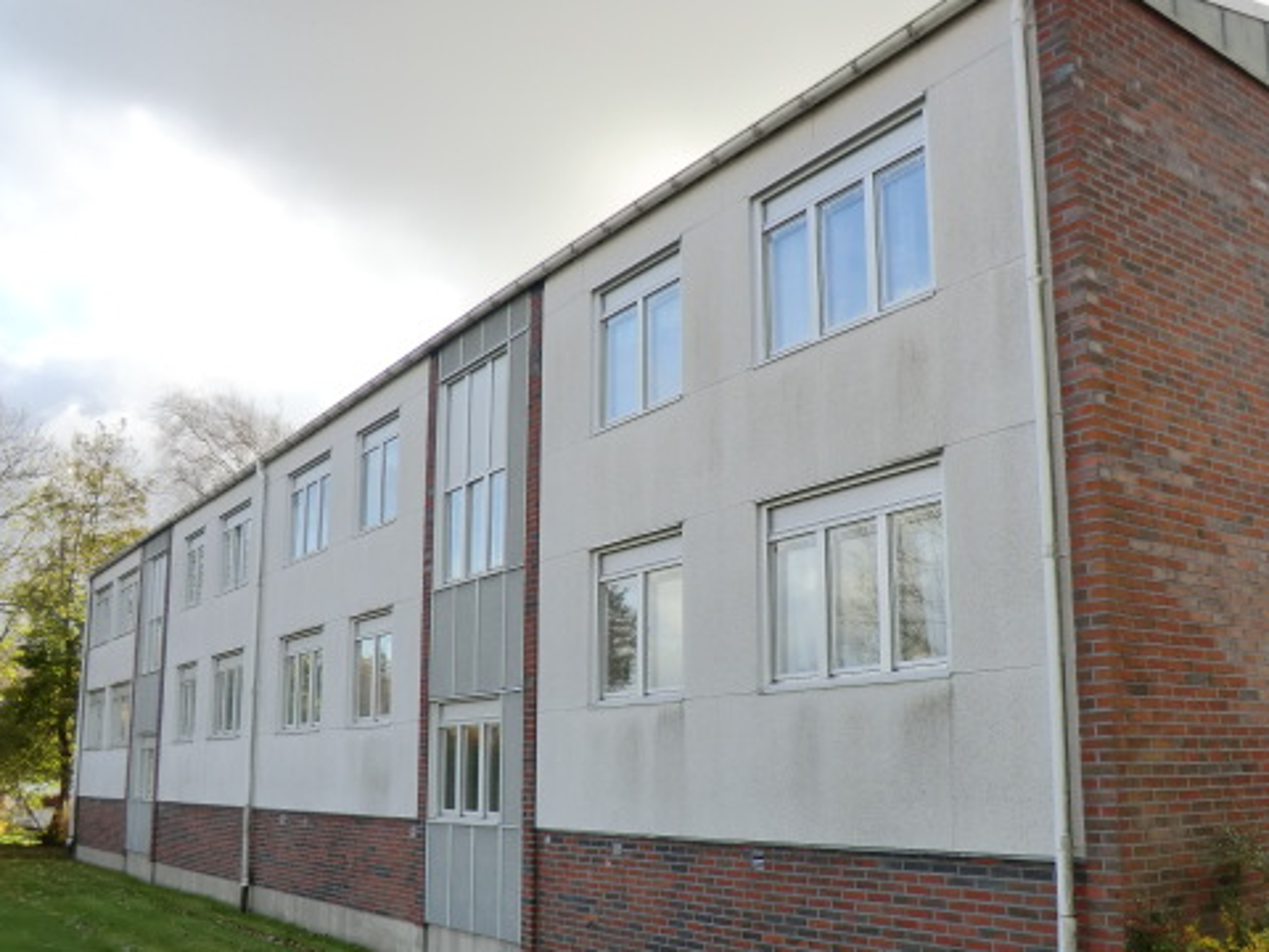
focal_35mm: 32
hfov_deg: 56.6
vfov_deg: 43.9
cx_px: 714
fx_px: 1173
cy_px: 571
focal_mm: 4.3
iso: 64
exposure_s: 1/250
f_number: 3.2
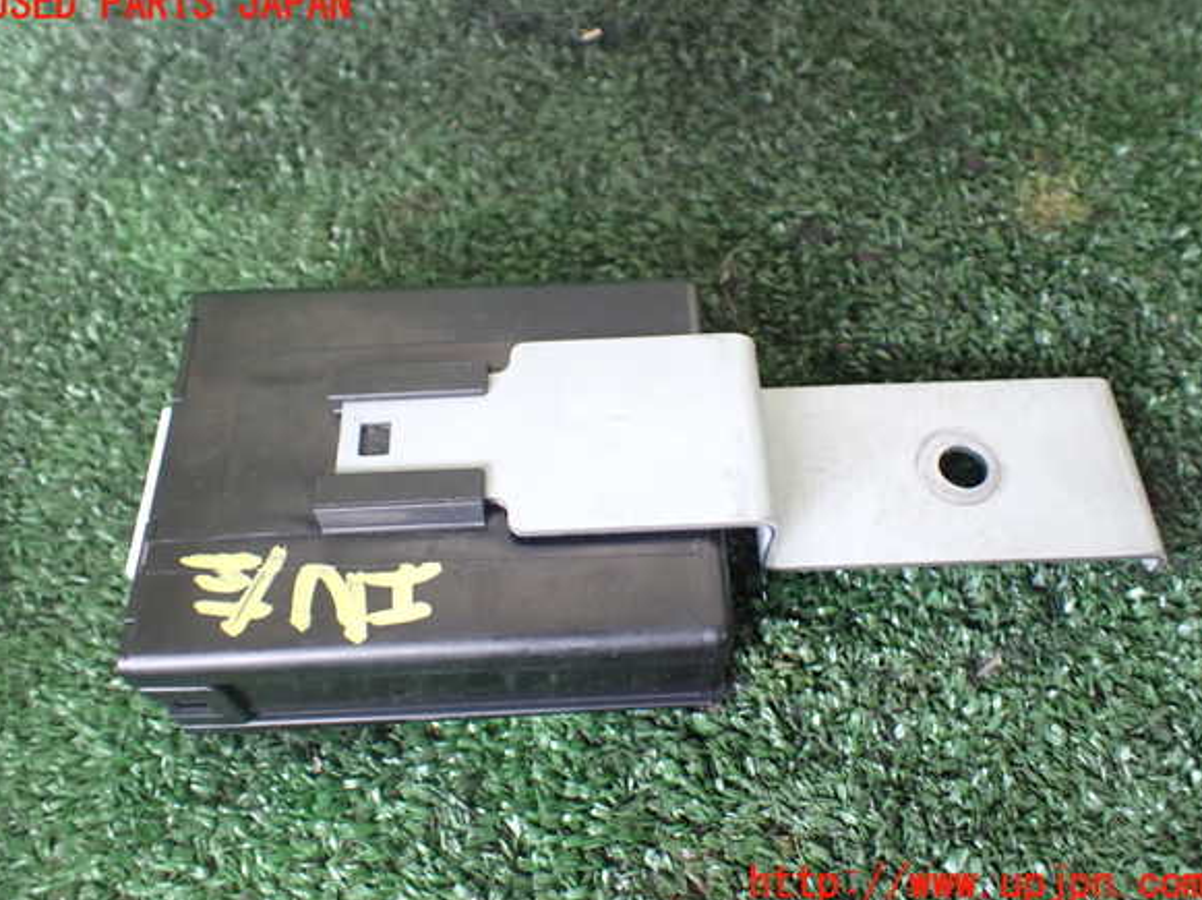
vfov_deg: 45.4
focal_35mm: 31
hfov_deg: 58.4
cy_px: 445
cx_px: 596
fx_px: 1076
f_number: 2.3
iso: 1000
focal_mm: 5.4
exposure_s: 1/30
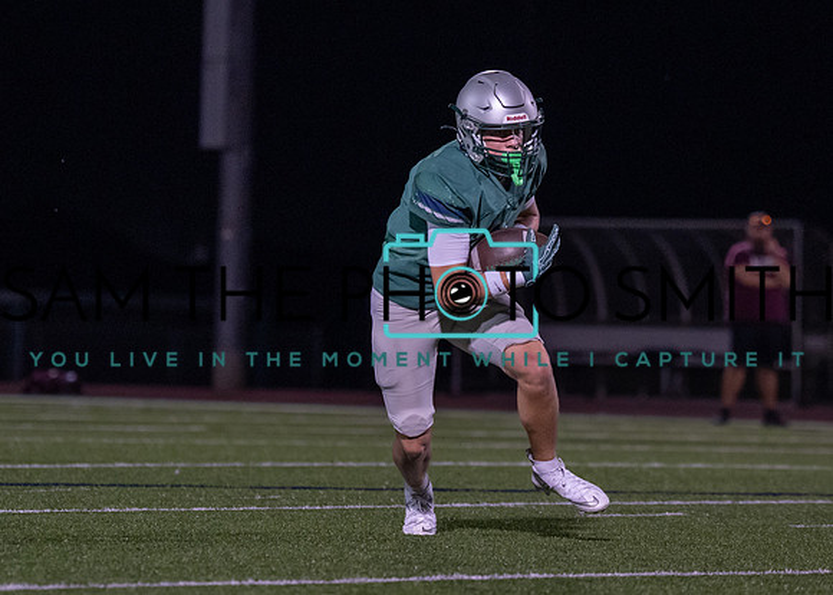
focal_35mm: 306
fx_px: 7237
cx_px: 527
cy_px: 296
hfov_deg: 6.6
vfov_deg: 4.7
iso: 2000
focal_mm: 139
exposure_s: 1/1000
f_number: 2.8
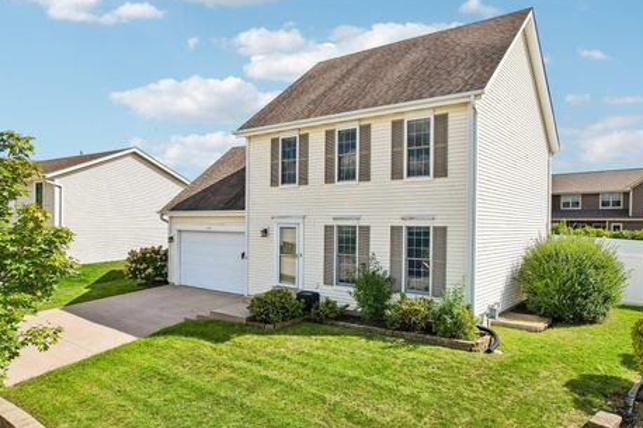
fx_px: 428
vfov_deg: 53.1
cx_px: 340
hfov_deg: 73.7
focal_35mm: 24
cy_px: 227
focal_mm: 8.4
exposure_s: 1/1600
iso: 100
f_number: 2.8
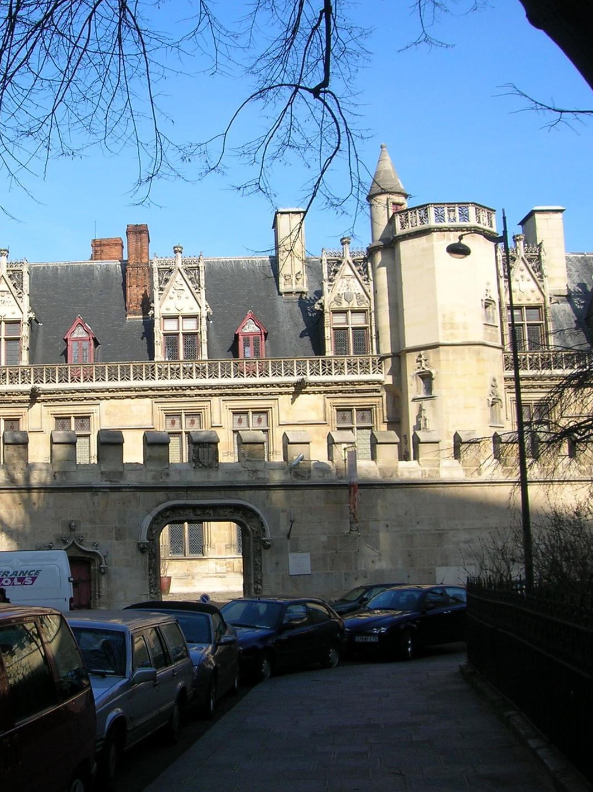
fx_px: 1051
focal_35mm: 46
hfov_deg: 30.9
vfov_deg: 41.2
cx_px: 142
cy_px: 392
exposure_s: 1/308
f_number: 4.9
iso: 50
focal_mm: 5.7
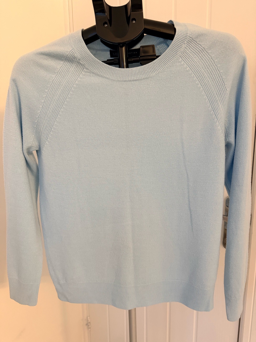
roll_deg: +0.5
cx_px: 128
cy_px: 171
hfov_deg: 56.8
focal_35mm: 24
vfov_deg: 71.6
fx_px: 237
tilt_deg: -11.6
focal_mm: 6.76
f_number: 1.78
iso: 400
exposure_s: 1/50
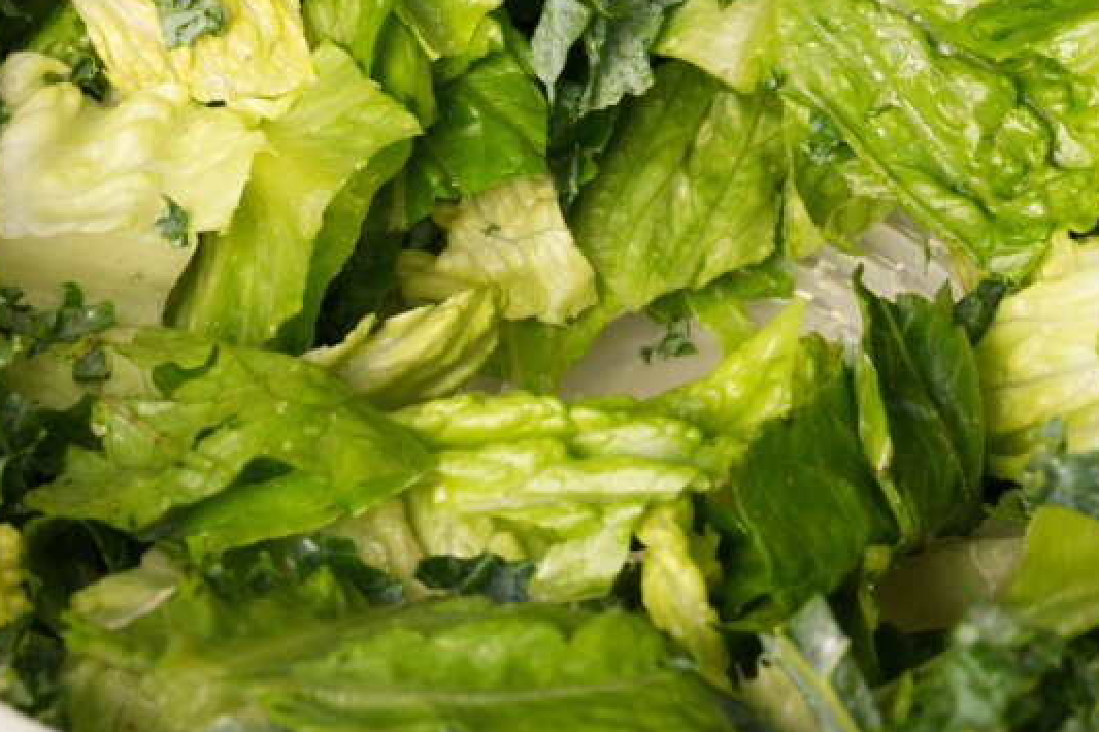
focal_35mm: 99
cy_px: 156
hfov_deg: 20.5
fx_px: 3021
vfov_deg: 13.7
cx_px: 781
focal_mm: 44
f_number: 11
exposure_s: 1/800
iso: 1250
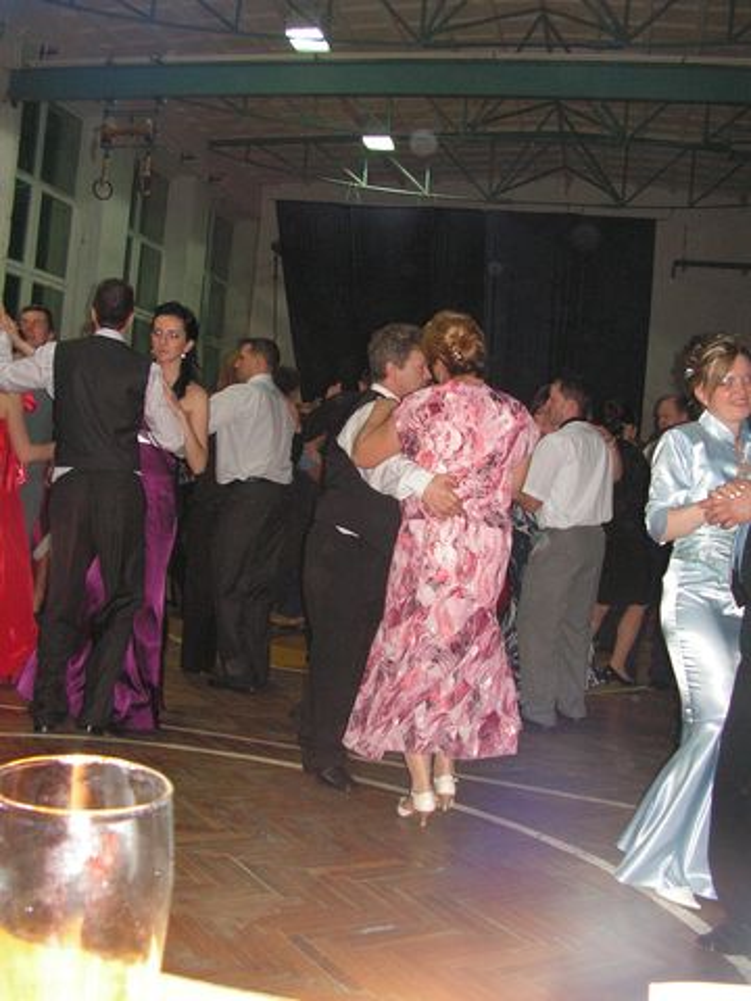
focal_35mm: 36
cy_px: 500
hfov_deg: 39.7
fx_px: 1041
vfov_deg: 51.4
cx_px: 376
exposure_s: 1/40
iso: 160
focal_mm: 6
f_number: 3.2
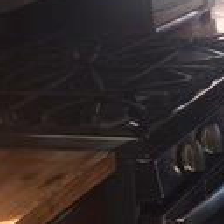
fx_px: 937
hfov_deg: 12.7
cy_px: -79
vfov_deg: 13.1
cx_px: 374
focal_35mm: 128
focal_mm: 4.15
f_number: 2.2
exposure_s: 1/60
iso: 25
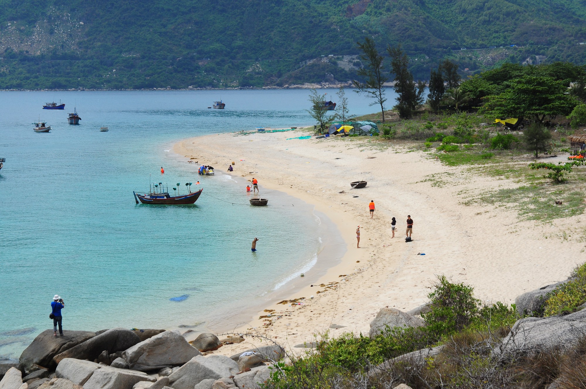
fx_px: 975
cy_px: 194
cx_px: 293
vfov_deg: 22.6
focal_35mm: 60
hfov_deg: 33.4
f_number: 11
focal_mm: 40
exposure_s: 1/250
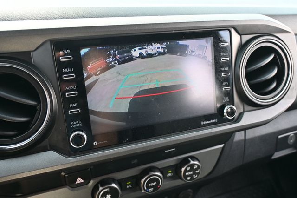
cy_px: 99
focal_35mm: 29
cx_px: 148
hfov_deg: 63.2
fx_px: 241
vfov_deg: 44.6
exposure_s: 1/125
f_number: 3.8
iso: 450
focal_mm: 19.5
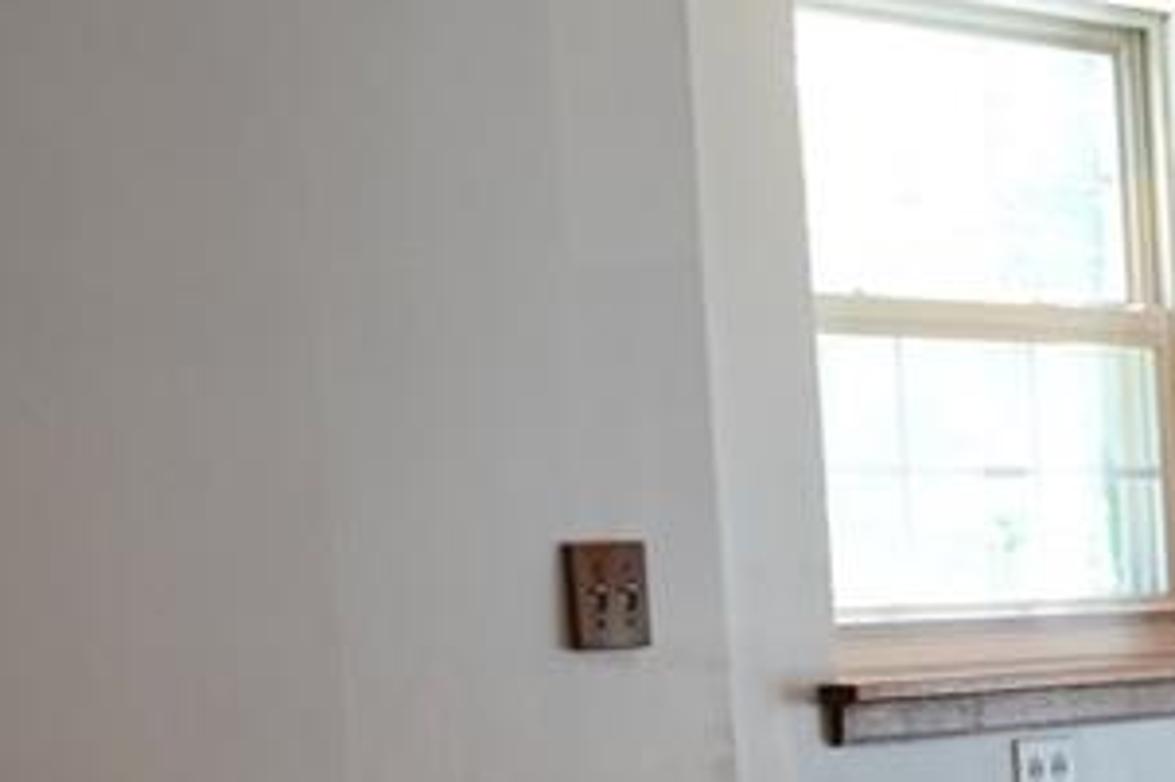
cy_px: 945
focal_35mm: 122
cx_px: 1918
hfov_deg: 15.2
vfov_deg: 11.0
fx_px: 3980
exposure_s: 1/25
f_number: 7.1
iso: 400
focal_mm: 24
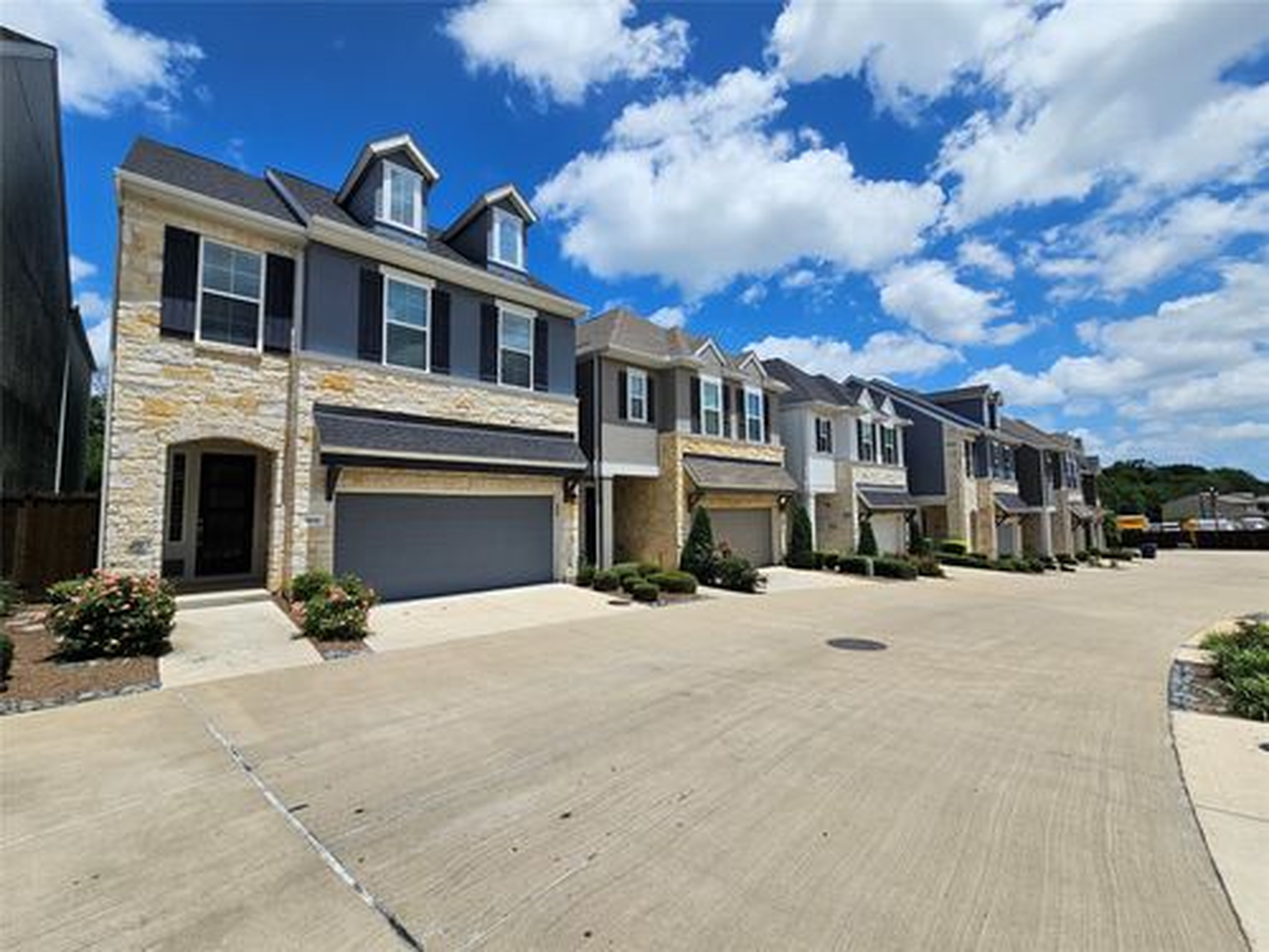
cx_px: 634
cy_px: 476
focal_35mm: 13
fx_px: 477
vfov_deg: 89.9
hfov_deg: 106.2
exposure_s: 1/5243
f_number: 2.2
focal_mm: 2.2
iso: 50
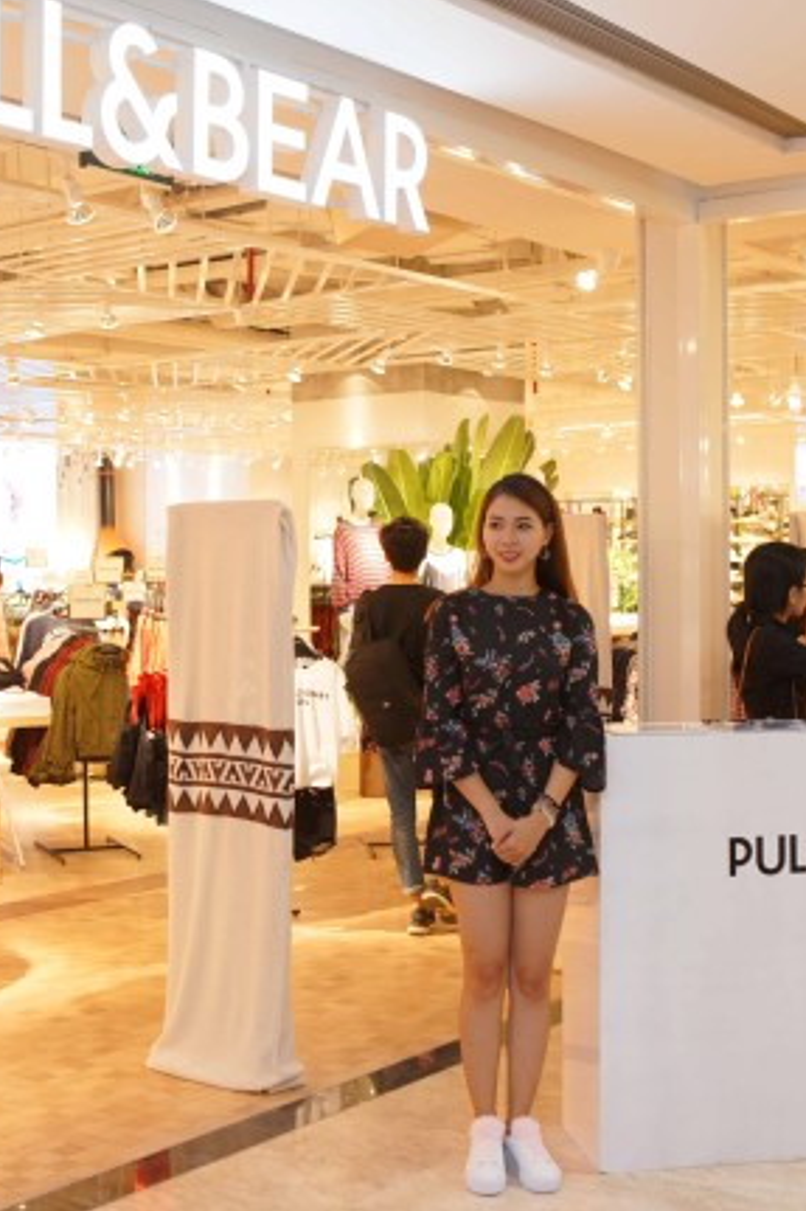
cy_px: 596
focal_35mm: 49
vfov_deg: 40.4
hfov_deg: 27.5
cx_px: 390
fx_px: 1647
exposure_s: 1/100
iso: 1000
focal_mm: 32
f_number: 4
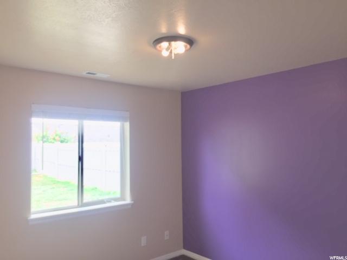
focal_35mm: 29
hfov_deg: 61.7
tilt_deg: +3.0
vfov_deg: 48.2
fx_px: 291
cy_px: 130
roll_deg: +0.1
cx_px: 174
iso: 40
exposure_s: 1/60
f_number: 2.2
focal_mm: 4.15
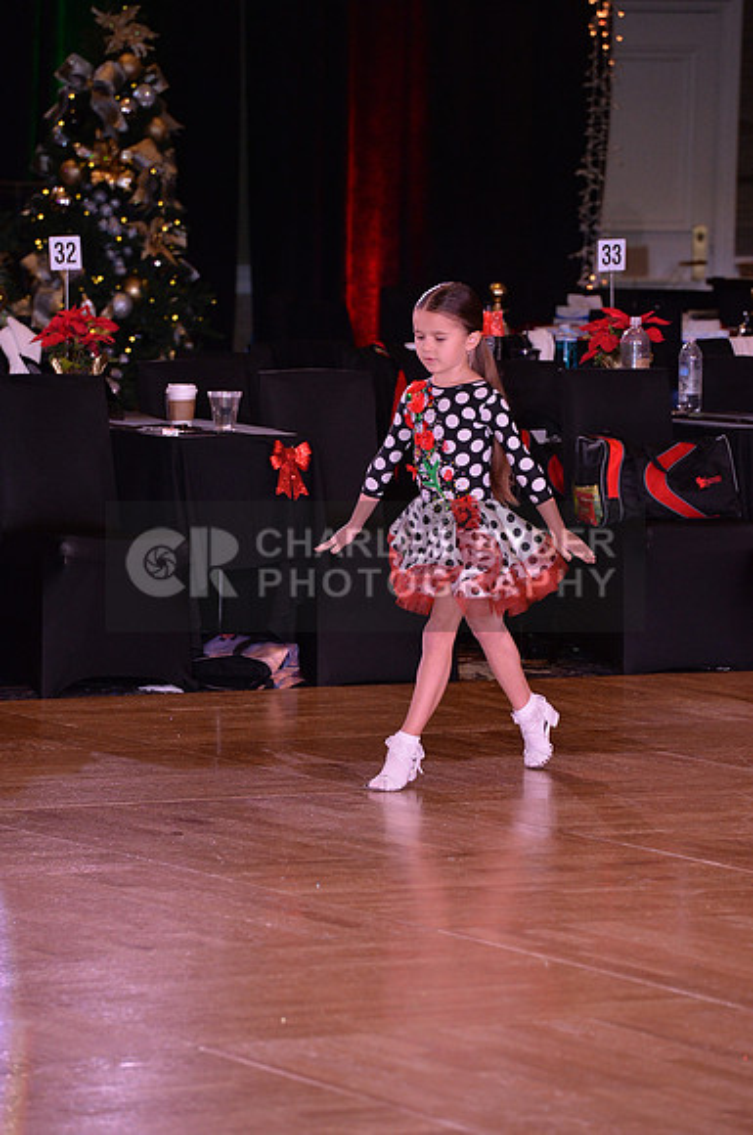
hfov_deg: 6.8
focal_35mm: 200
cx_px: 376
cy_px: 568
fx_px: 6293
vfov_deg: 10.3
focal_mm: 200
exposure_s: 1/250
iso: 2000
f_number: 6.3
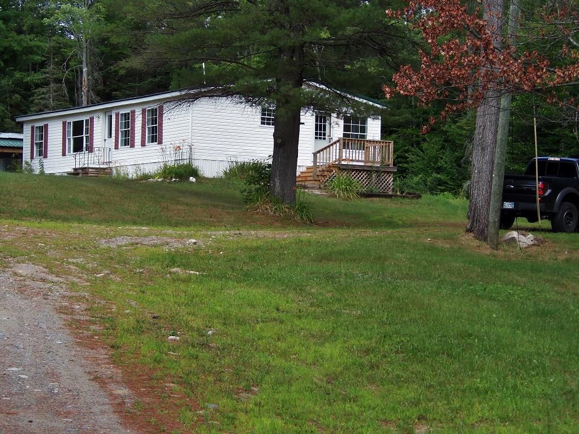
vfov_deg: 13.6
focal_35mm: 109
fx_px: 1823
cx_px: 290
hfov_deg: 18.0
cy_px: 217
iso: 64
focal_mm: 19.4
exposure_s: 1/160
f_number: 4.5
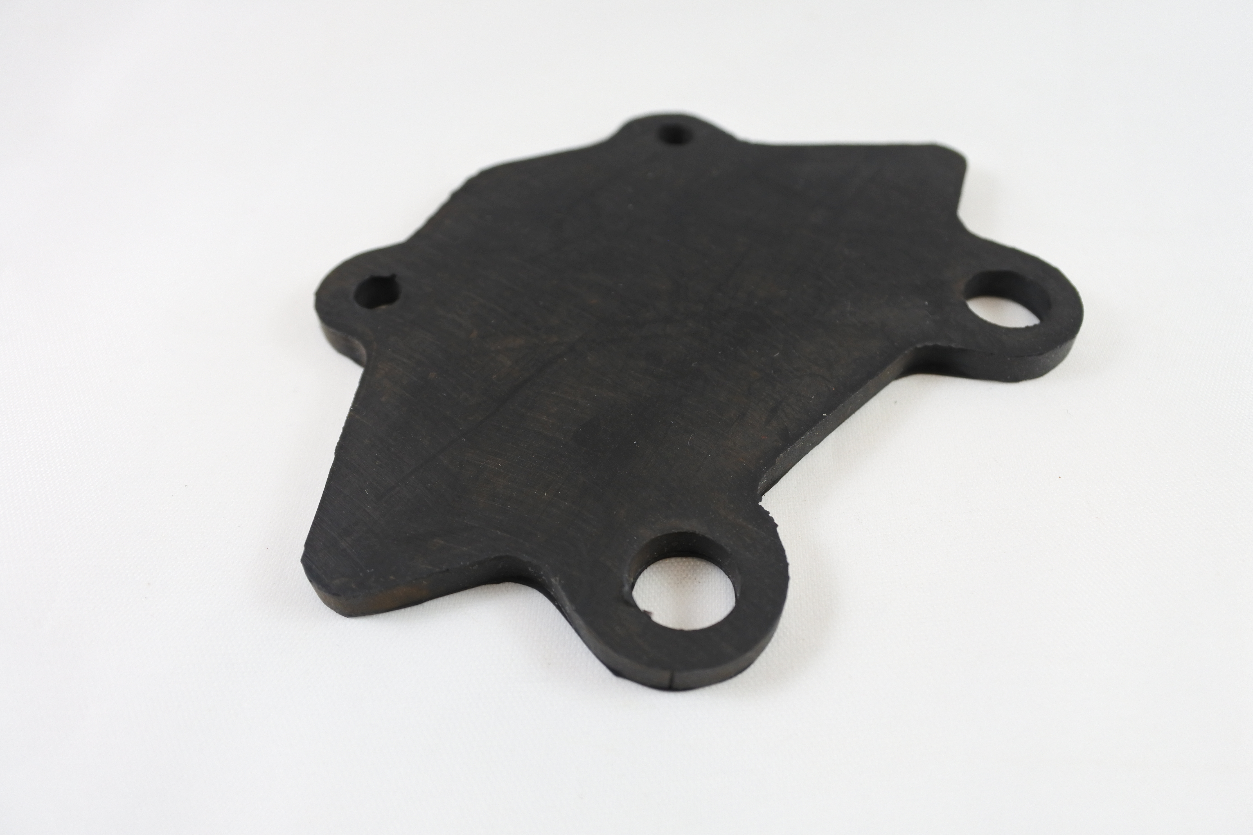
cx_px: 626
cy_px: 418
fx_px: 940
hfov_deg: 67.4
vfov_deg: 47.9
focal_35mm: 27
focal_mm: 10
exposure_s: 1/125
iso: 400
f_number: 3.5
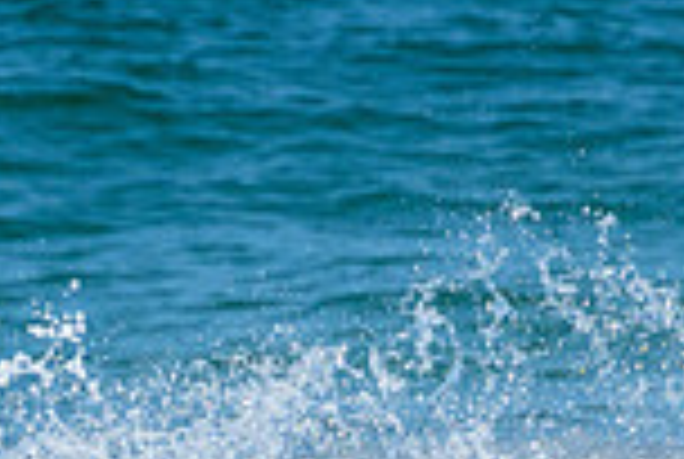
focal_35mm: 3507
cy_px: 578
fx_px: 66763
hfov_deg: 0.6
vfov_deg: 0.4
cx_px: 304
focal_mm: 800
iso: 1100
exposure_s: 1/2000
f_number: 11
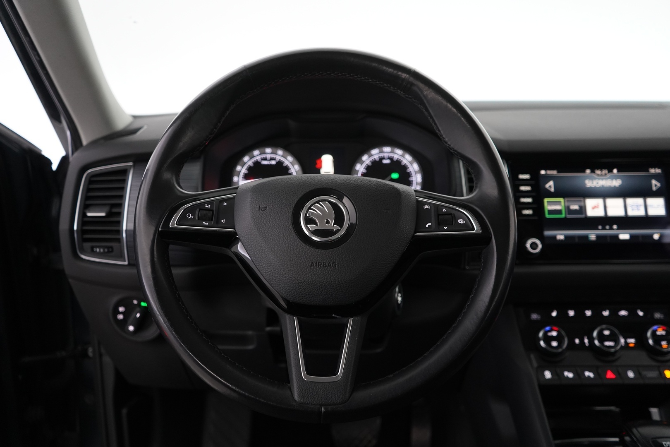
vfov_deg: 45.0
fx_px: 540
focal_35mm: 29
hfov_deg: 63.7
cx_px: 335
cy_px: 224
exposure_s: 1/40
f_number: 3.5
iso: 2500
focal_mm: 29
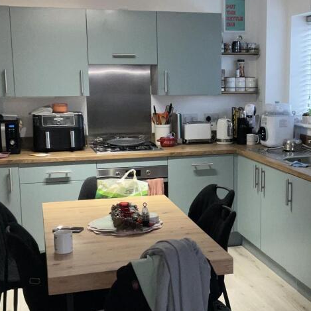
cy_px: 170
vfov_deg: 30.5
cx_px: 213
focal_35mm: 56
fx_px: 569
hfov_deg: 30.3
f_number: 1.8
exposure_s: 1/50
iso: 80
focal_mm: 3
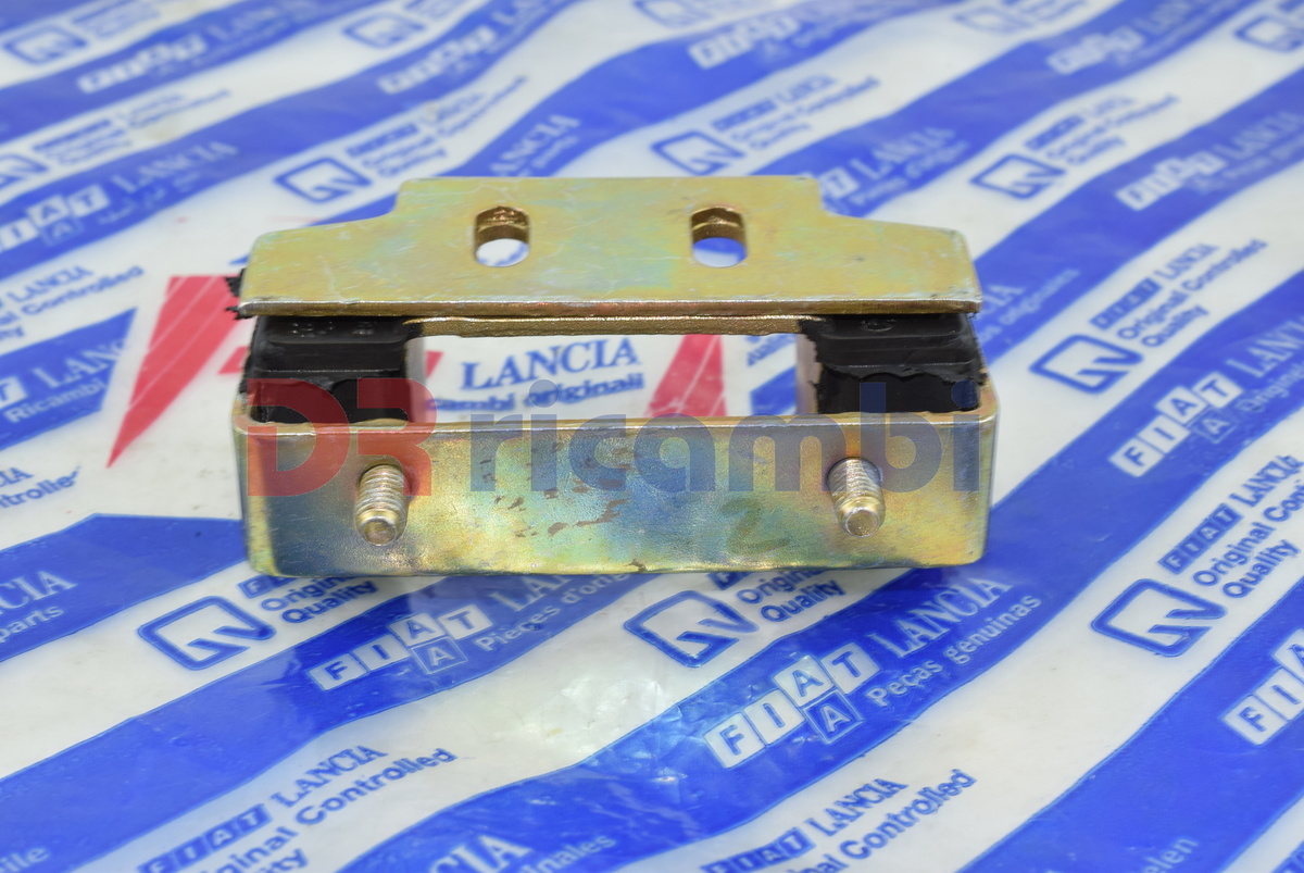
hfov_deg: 33.4
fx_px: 2176
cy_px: 436
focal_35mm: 60
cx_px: 652
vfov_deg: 22.7
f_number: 14
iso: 160
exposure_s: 1/30
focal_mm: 40
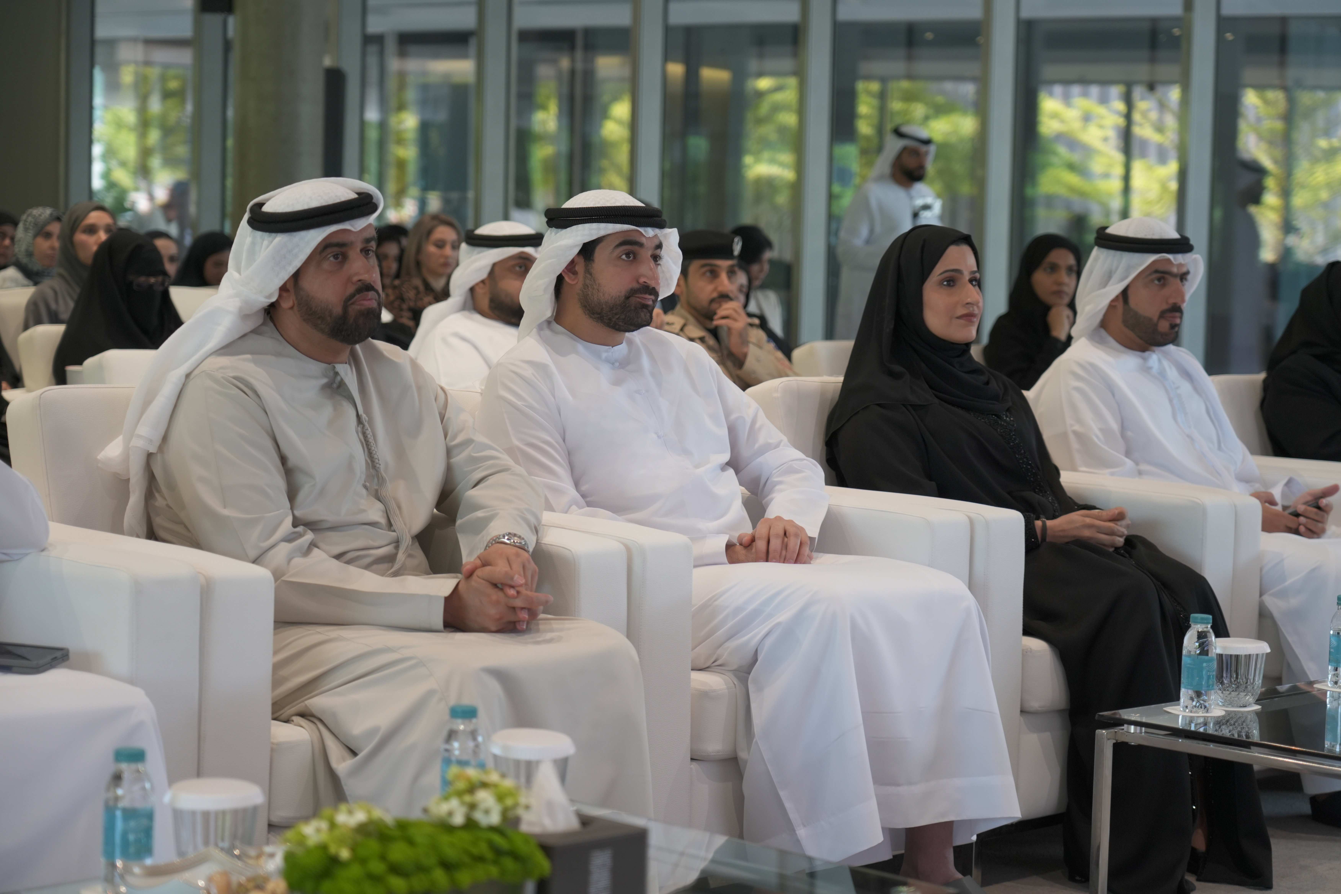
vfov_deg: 19.5
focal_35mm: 70
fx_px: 2607
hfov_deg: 28.8
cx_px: 670
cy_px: 447
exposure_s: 1/125
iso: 800
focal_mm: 70
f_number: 4
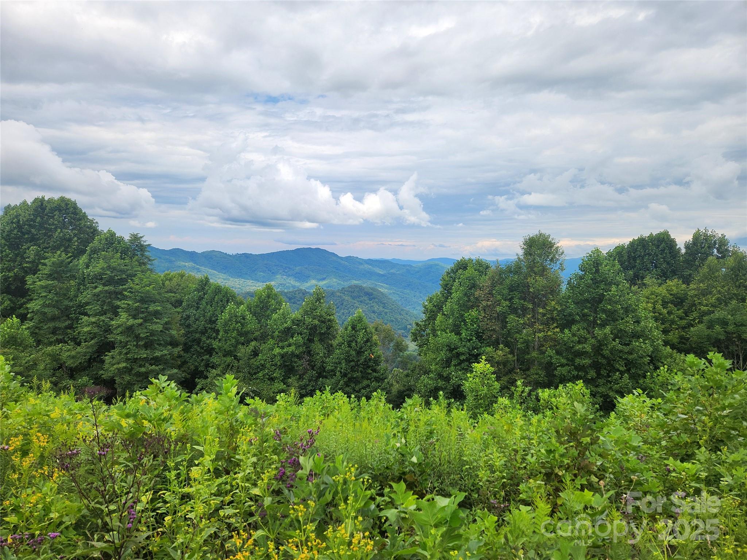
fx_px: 496
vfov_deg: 58.9
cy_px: 280
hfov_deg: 73.9
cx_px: 374
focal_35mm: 23
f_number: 1.8
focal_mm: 5.4
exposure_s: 1/1819
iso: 20
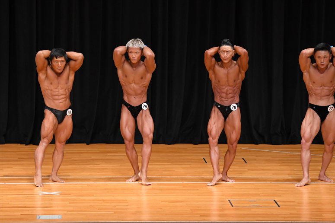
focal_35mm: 217
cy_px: 112
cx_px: 168
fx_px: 2018
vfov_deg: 6.3
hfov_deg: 9.5
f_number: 5.6
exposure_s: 1/400
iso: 4000
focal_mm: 145
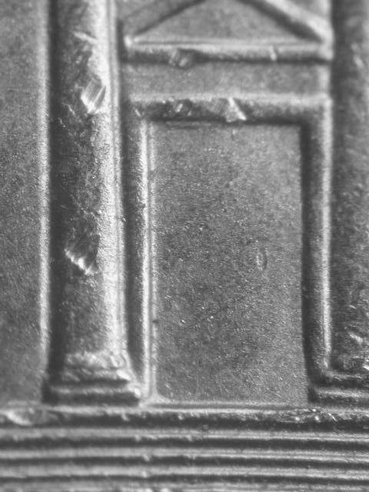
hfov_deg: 10.7
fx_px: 1961
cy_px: 246
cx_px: 184
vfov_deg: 14.3
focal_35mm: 138
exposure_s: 1/8.9
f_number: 4.7
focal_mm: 28.6
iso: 100
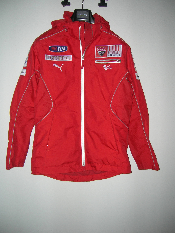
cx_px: 88
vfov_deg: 54.0
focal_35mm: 34
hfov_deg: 41.8
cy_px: 116
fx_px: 229
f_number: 2.9
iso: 50
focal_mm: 5.7
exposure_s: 1/60.1
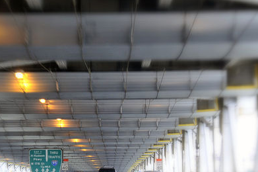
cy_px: 116
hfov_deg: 13.5
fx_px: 1088
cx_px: 78
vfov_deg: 9.0
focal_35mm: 152
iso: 250
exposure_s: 1/20
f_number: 7.1
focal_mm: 44
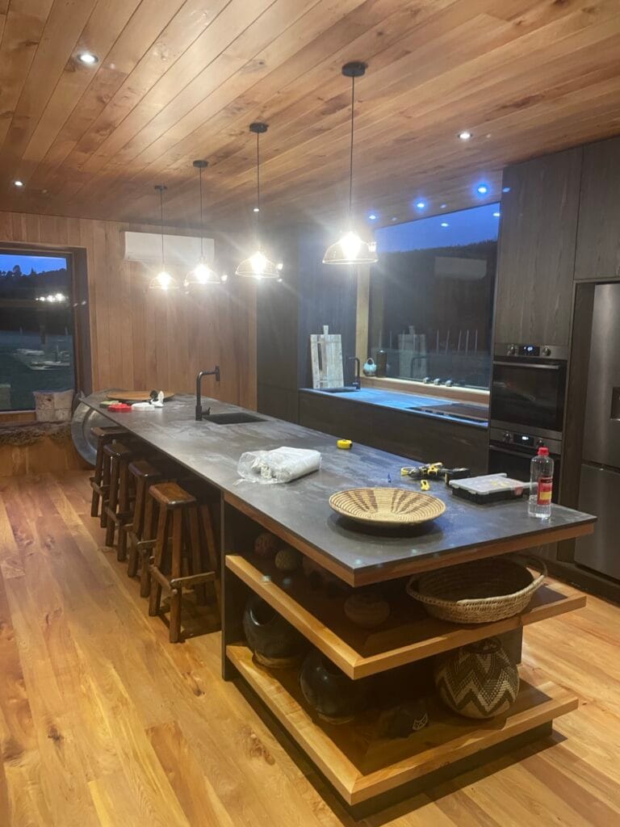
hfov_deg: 53.1
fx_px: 621
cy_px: 414
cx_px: 310
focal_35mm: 26
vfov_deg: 67.3
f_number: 1.6
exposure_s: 1/33
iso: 320
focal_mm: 4.2
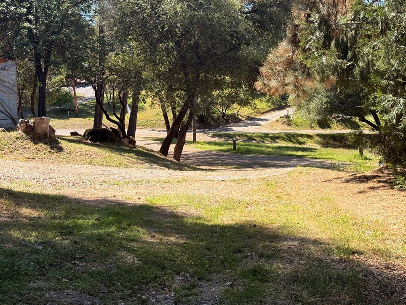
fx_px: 598
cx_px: 203
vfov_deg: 28.6
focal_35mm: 51
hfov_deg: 37.5
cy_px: 160
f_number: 1.78
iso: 64
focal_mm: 6.76
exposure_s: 1/1642
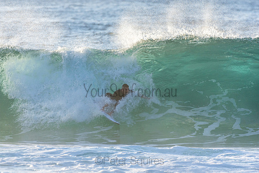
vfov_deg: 1.8
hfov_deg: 2.7
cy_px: 86
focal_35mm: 750
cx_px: 130
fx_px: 5397
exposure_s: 1/1250
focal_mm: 500
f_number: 5.6
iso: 280
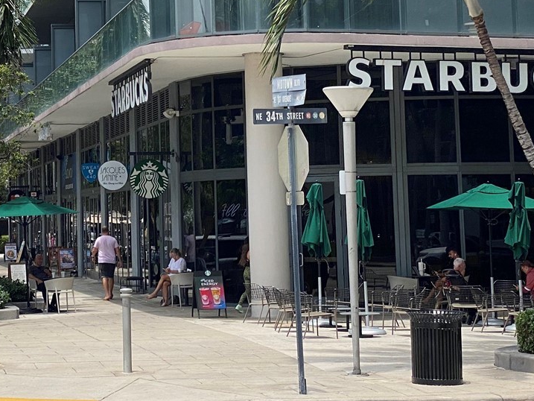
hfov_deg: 16.8
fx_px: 1790
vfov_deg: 12.6
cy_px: -10
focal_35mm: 116
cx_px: 75
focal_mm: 6
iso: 20
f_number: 2
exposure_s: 1/1653
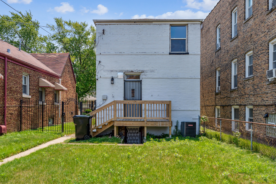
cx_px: 126
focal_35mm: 27
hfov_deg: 67.3
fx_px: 207
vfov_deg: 47.7
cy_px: 106
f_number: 8
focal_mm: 14.9
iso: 100
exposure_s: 1/200
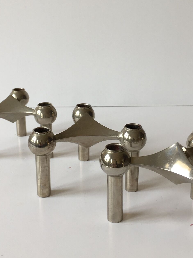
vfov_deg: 41.1
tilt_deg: -14.9
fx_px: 342
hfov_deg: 31.5
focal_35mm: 46
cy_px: 109
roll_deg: +2.3
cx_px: 98
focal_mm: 4.15
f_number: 2.2
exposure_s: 1/100
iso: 40
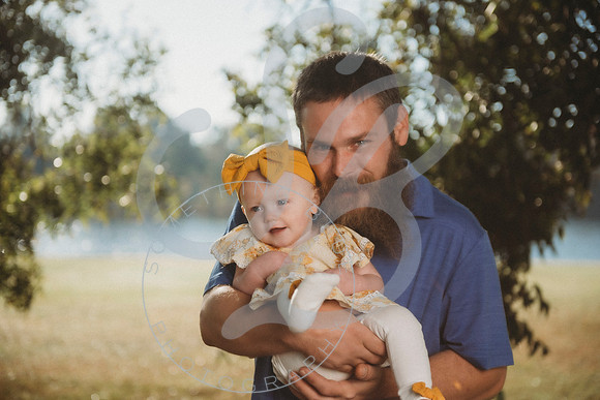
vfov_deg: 19.5
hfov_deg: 28.8
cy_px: 200
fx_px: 1167
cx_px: 300
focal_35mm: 70
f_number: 2.8
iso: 100
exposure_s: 1/1000
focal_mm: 70
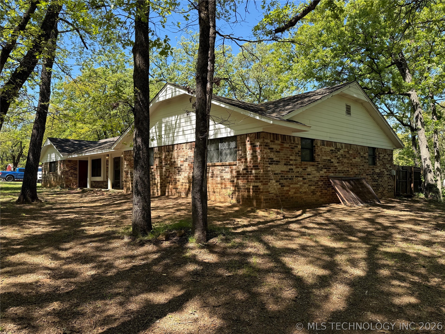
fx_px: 309
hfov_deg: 71.6
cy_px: 167
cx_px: 222
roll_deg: +0.7
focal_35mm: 24
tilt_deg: +2.4
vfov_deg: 56.8
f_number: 1.78
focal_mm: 6.76
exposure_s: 1/1211
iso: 80
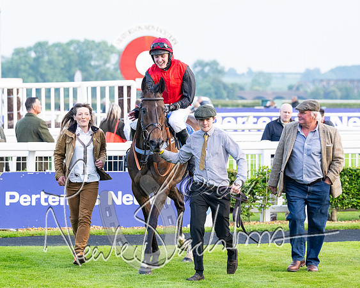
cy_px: 127
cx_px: 167
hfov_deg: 12.7
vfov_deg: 10.2
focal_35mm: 152
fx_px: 1619
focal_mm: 115
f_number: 4
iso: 1250
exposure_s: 1/1000
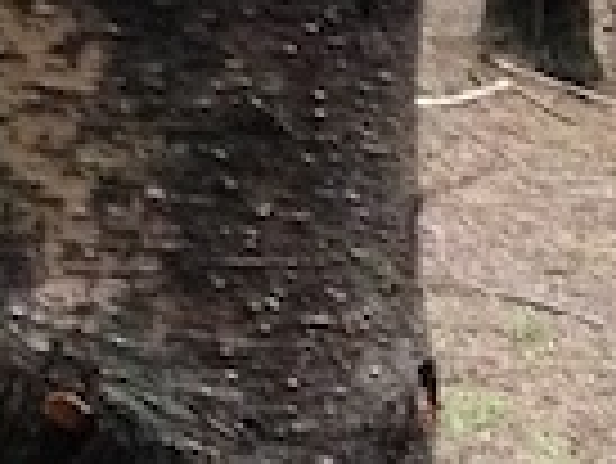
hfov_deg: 7.4
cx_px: 917
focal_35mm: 262
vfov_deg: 5.5
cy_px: 1189
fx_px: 4666
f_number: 2.4
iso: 250
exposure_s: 1/20
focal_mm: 4.28
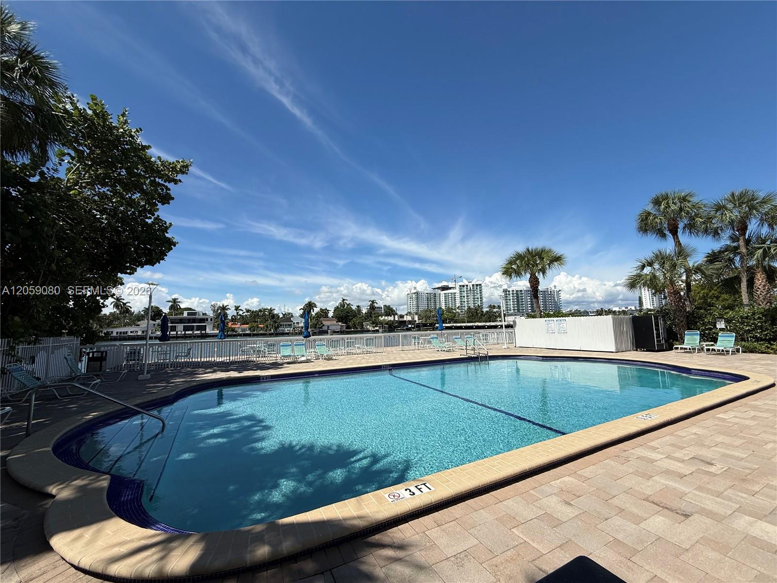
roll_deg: +1.7
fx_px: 314
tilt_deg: +5.8
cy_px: 292
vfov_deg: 85.7
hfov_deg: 102.1
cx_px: 388
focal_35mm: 14
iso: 50
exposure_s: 1/4149
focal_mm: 2.22
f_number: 2.2
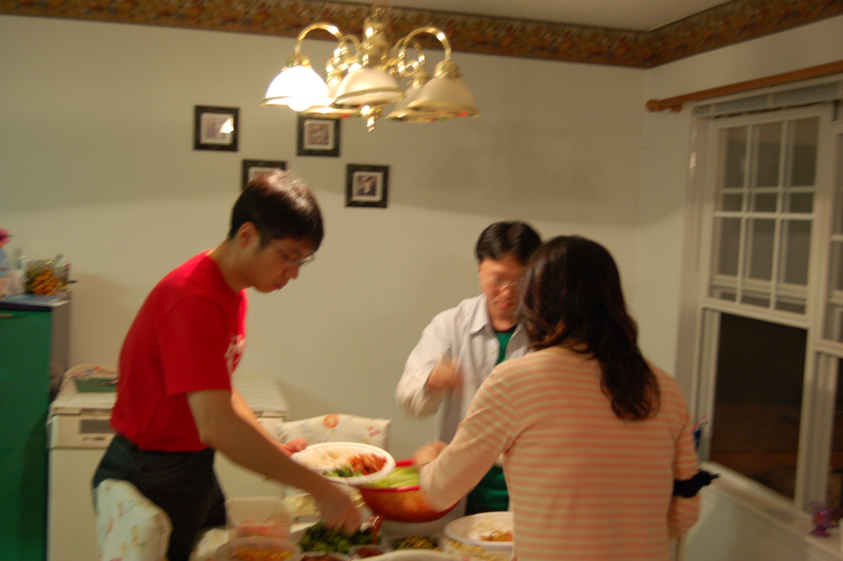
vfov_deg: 29.8
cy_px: 280
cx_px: 422
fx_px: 1053
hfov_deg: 43.6
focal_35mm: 45
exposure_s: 1/8
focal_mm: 30
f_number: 4.2
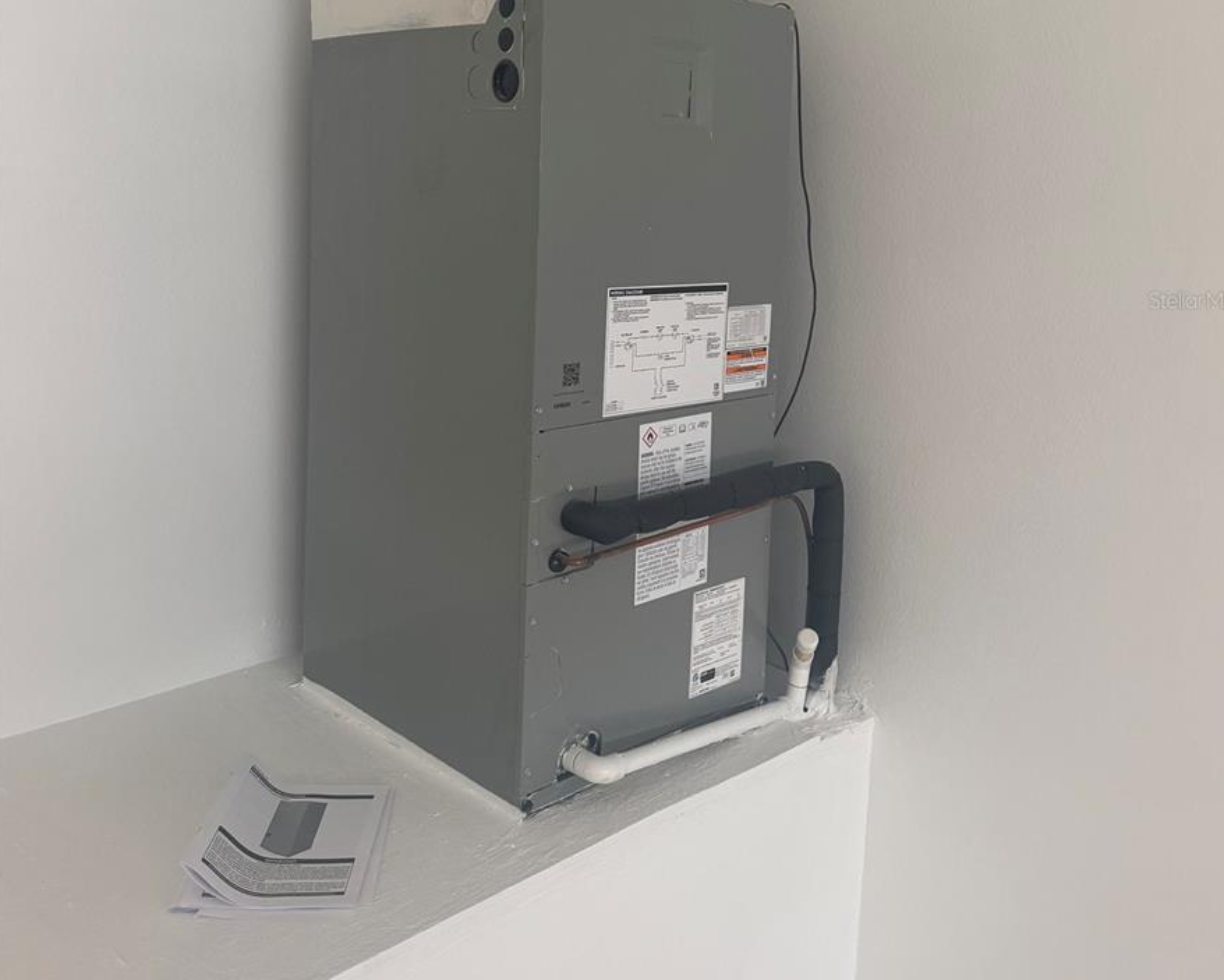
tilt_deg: -5.2
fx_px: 1160
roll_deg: -2.7
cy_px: 300
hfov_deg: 55.6
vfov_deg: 44.9
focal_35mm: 32
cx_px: 620
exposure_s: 1/60
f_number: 1.78
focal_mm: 6.76
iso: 200
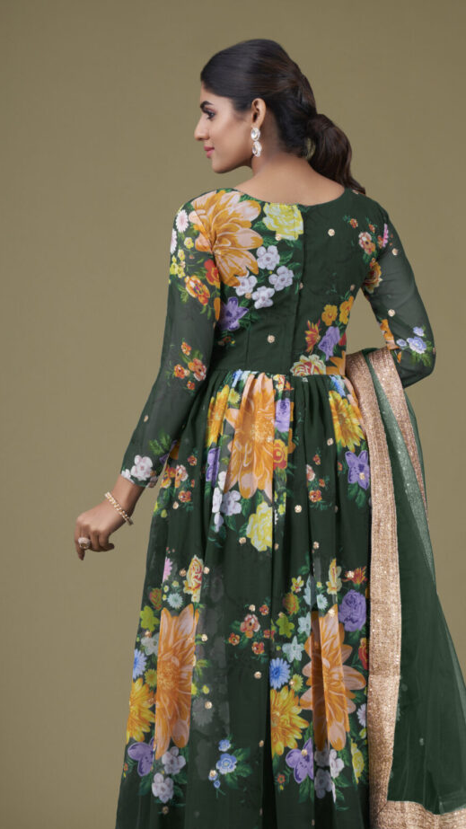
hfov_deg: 10.6
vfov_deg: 18.8
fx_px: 2505
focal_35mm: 114
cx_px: 261
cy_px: 422
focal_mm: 67
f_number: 5
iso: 100
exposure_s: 1/160
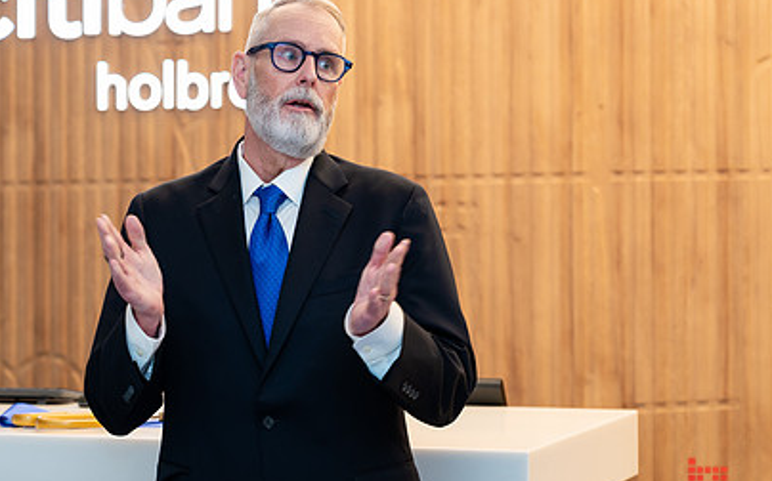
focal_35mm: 108
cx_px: 269
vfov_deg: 12.1
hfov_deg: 19.2
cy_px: 170
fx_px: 2271
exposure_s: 1/200
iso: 500
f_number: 3.5
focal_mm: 70
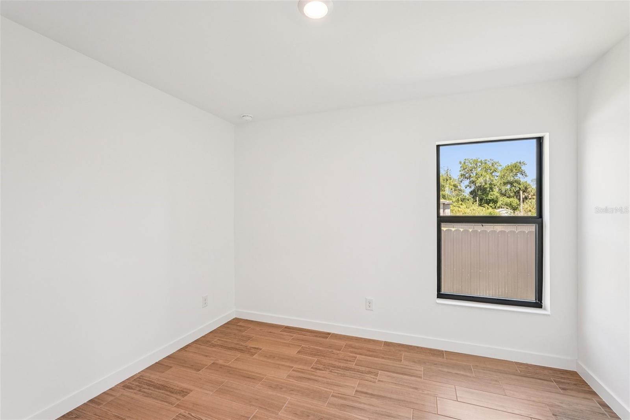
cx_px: 315
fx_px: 280
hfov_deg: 96.7
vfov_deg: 73.7
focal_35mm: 16
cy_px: 210
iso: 400
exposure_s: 1/30
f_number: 8
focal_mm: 16
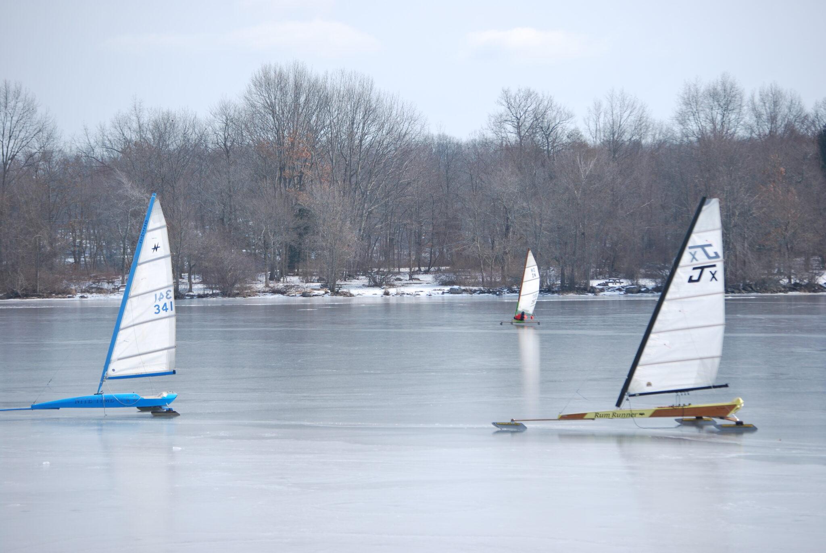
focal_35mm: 142
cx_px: 413
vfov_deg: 9.7
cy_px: 276
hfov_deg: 14.4
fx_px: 3274
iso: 125
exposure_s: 1/500
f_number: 5.6
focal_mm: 95
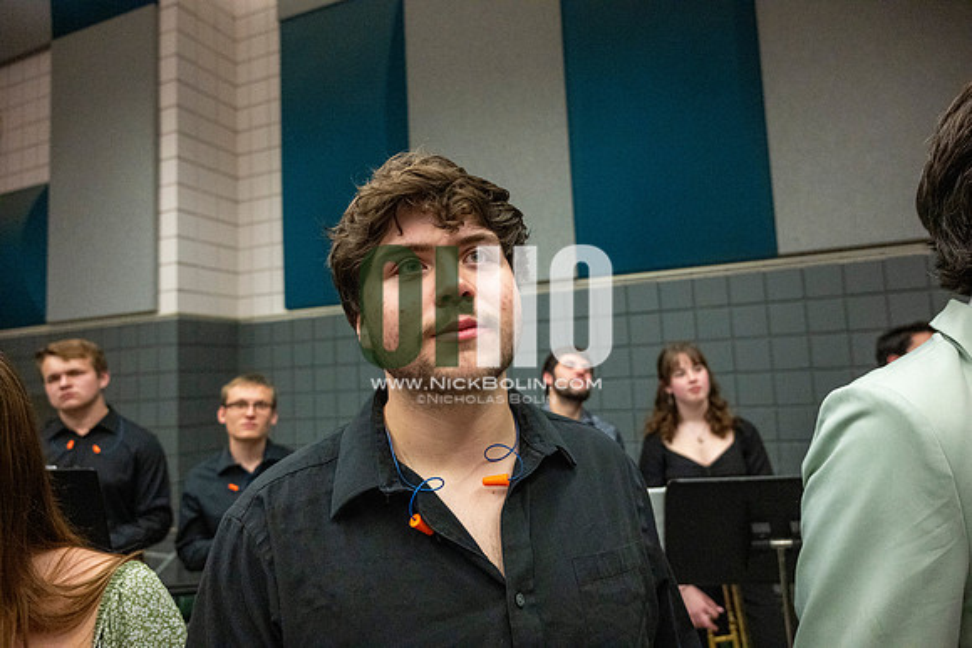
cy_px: 324
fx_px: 648
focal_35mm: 24
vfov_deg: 53.2
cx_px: 486
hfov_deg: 73.7
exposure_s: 1/500
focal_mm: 24
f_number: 4
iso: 10000
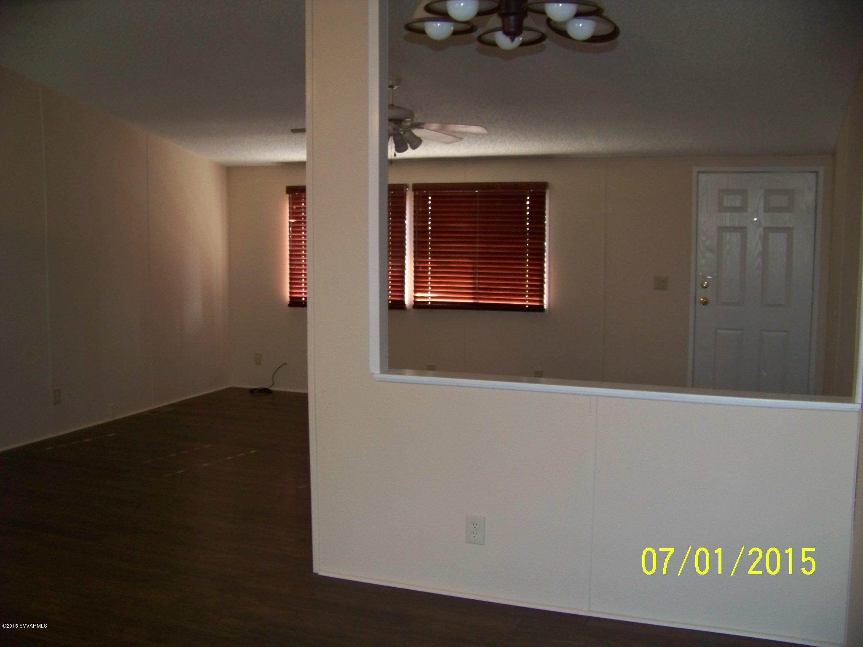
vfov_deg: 39.7
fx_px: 898
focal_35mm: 36
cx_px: 432
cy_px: 324
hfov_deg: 51.4
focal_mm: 5.85
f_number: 2.8
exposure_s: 1/30
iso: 200
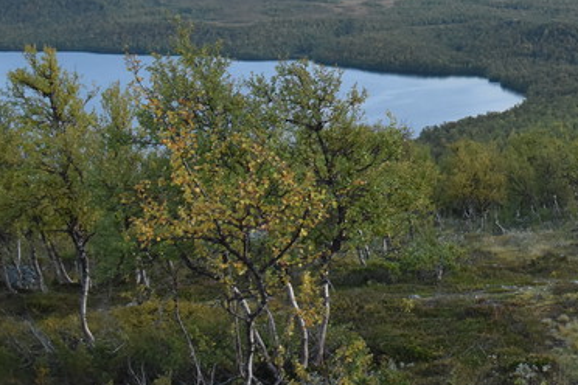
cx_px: 663
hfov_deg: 17.5
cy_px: 9
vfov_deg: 12.1
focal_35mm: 112
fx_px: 1803
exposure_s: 1/320
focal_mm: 29
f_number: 5.6
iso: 1250
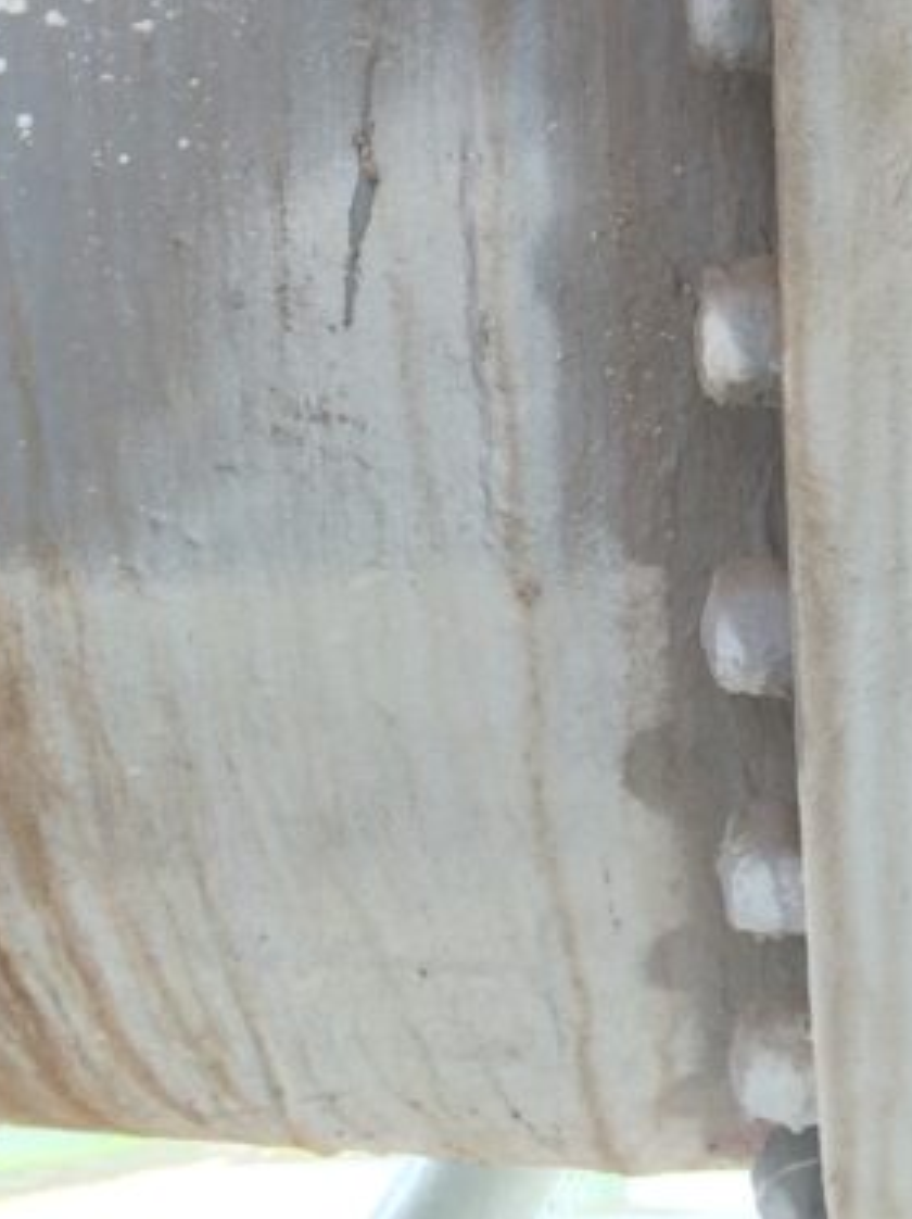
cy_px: -455
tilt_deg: +24.4
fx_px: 3130
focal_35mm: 89
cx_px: 889
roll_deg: +0.7
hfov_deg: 16.3
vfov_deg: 19.9
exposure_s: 1/120
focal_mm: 4.15
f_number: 2.2
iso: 64
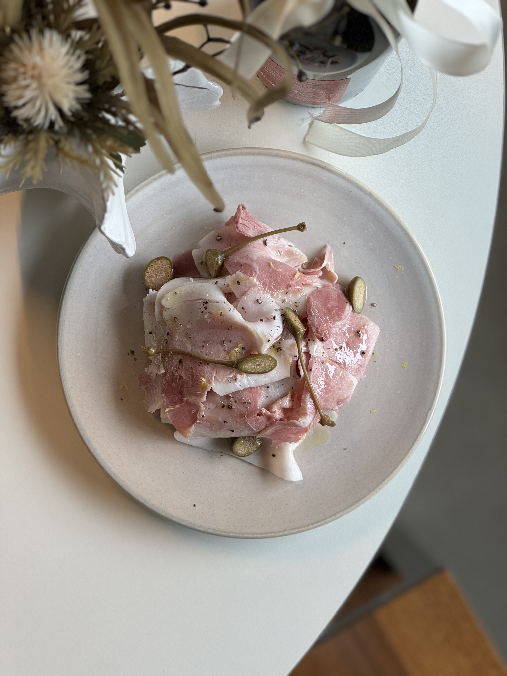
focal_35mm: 77
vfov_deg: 25.3
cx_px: 254
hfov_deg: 19.1
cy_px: 338
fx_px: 1504
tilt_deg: -89.0
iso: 160
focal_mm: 9
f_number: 2.8
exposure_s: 1/60
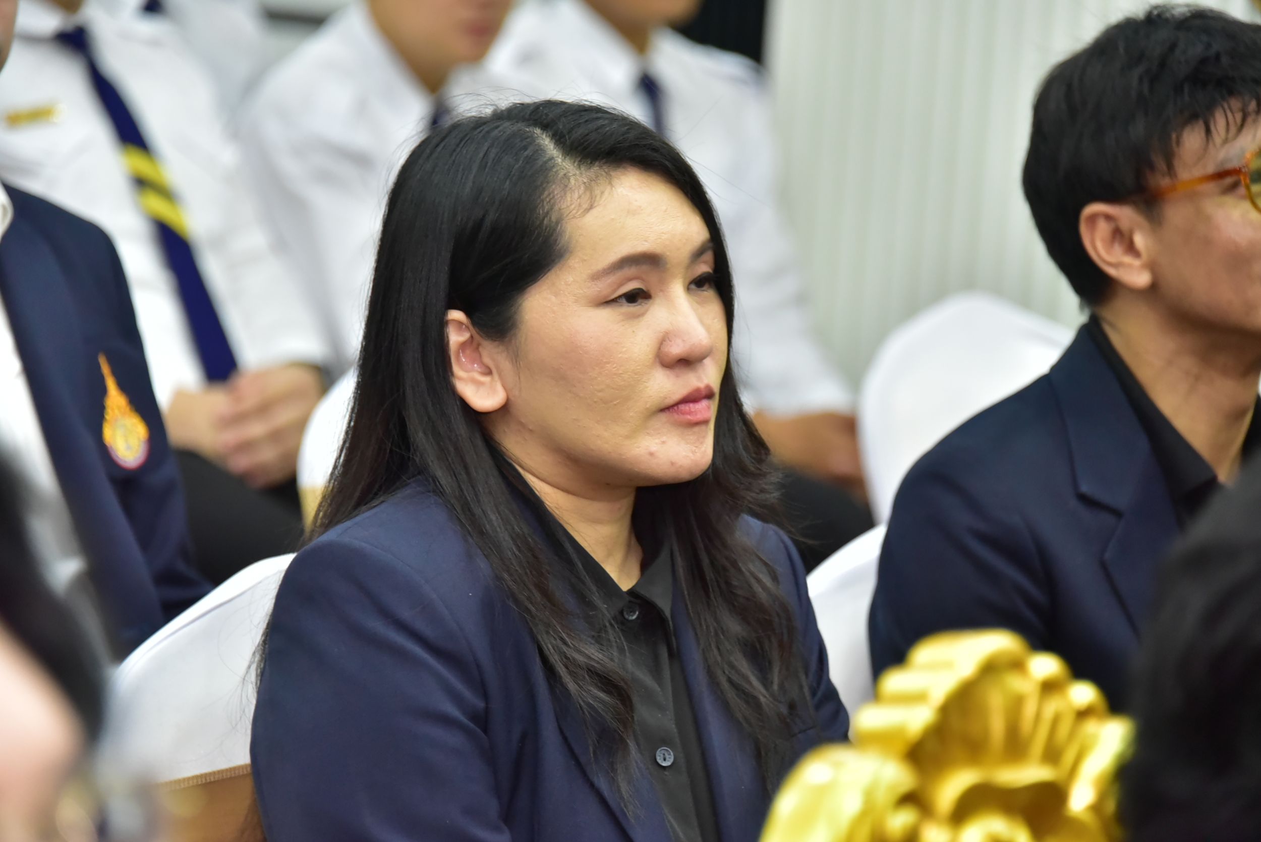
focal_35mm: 190
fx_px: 6658
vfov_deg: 7.2
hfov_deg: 10.8
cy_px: 421
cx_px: 630
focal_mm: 190
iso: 4000
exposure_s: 1/200
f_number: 5.6
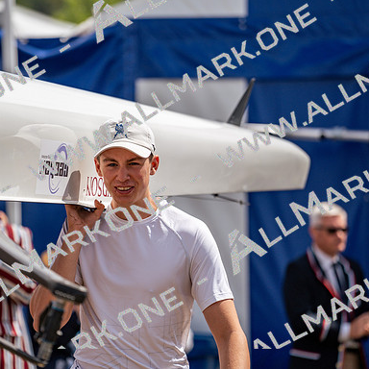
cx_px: 146
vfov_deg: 6.8
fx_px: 3099
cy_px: 184
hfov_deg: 6.8
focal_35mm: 257
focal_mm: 200
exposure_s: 1/2500
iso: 100
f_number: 4
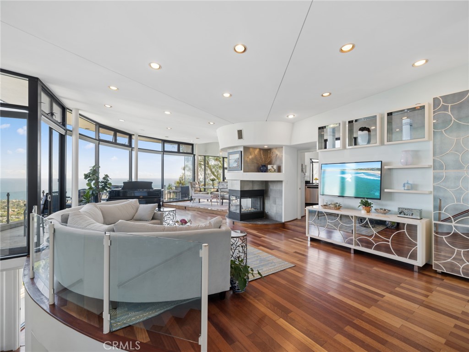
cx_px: 234
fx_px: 217
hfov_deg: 94.5
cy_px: 176
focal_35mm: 16
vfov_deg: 78.1
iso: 200
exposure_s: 1/30
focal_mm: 20
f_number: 7.1
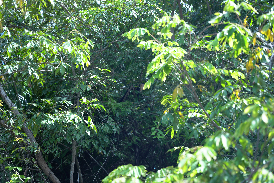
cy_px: 92
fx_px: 533
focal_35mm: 70
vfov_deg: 19.5
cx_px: 137
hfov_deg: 28.8
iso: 100
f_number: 2.8
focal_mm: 70
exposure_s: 1/400
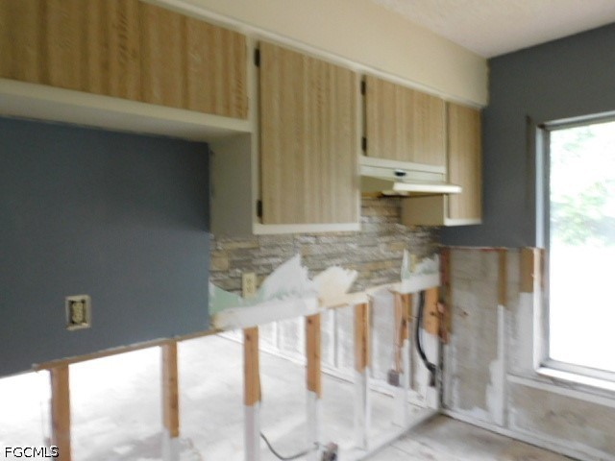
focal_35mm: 24
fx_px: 426
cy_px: 230
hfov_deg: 71.6
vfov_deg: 56.8
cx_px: 308
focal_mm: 4.3
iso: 400
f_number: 3.3
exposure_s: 1/15
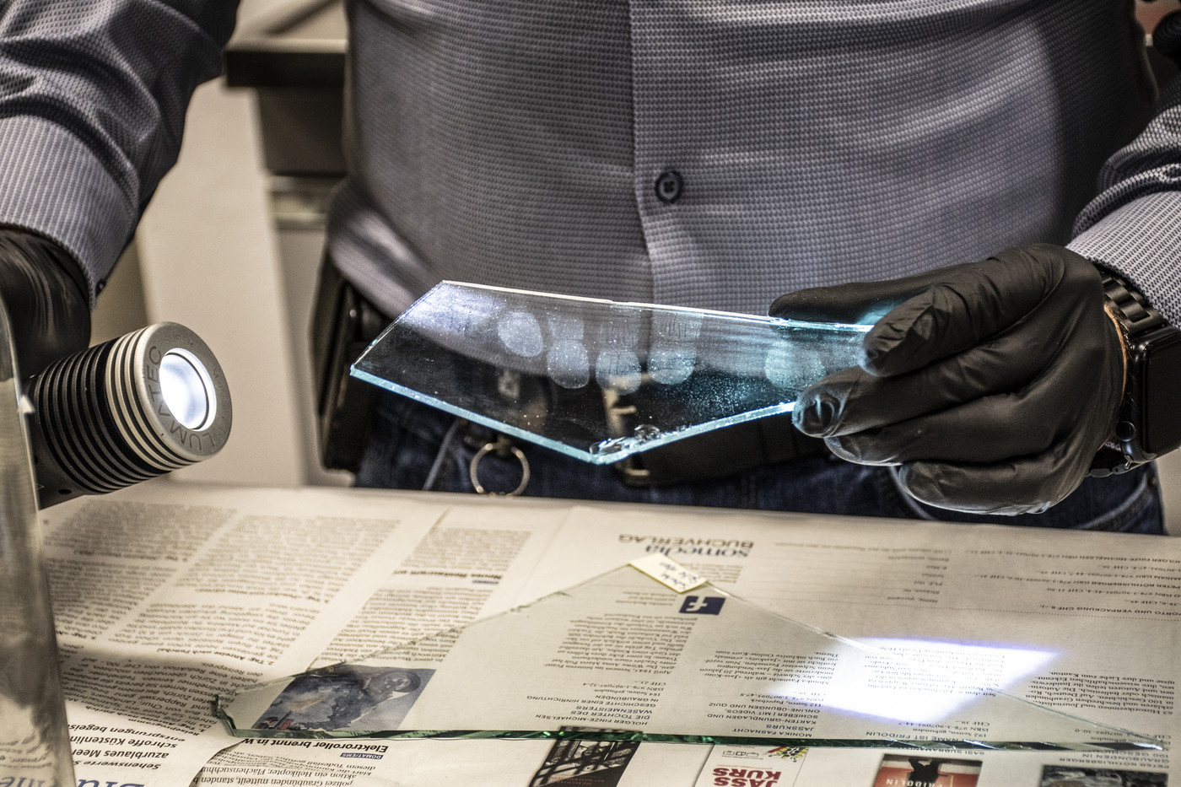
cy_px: 394
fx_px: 2460
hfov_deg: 27.0
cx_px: 590
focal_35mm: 75
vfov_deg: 18.2
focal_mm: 50
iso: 800
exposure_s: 1/160
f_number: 4.8
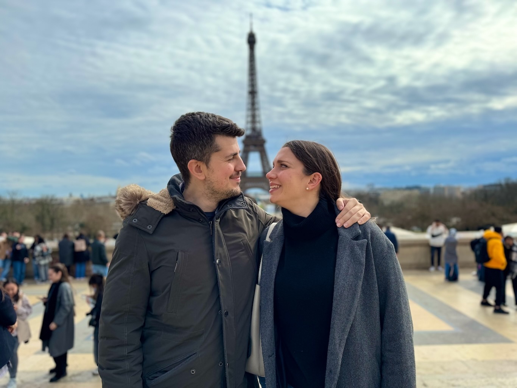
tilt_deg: +0.4
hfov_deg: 71.6
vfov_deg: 56.8
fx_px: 358
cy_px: 194
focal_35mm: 24
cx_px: 258
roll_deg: +1.9
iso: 80
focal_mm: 6.76
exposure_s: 1/5348
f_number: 1.78
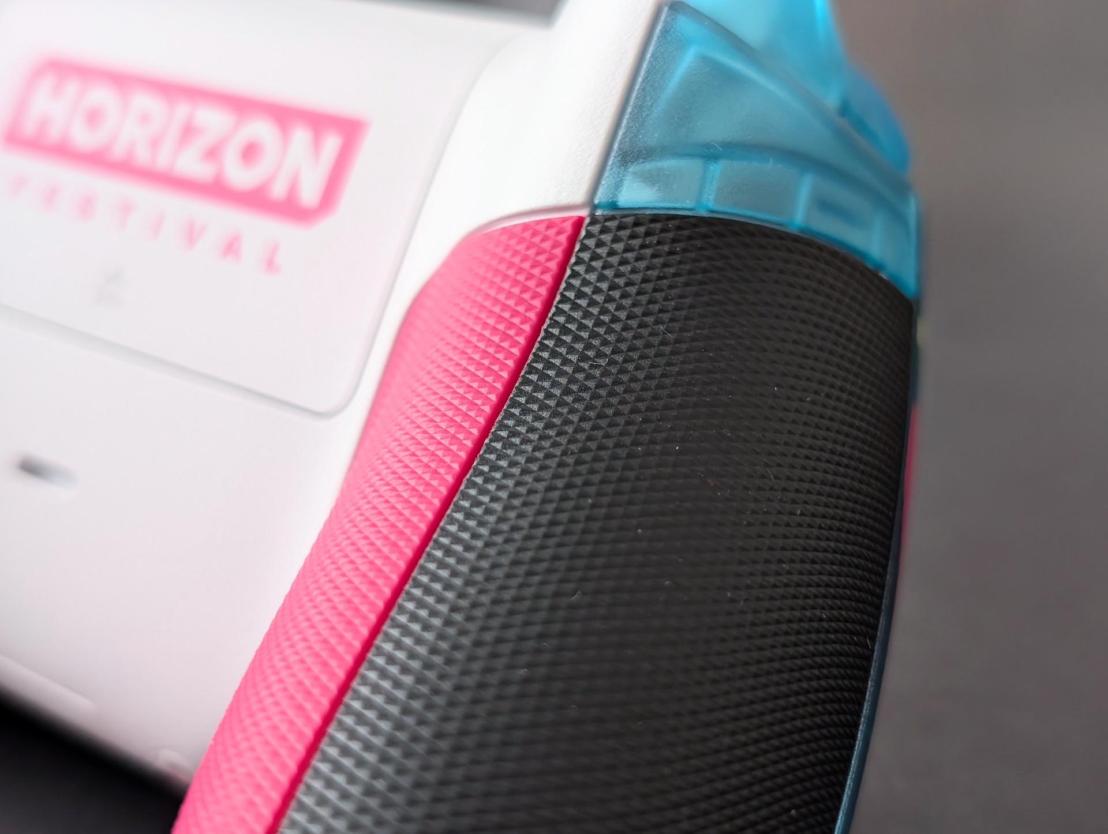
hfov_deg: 38.9
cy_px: 417
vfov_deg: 29.8
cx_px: 554
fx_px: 1571
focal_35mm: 49
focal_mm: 6.9
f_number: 1.68
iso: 184
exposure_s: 1/78.6
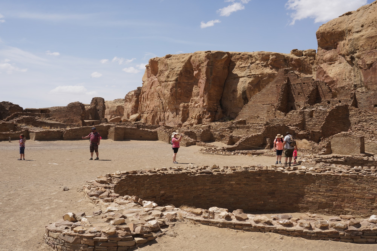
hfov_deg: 46.4
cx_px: 188
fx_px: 440
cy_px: 126
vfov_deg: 31.9
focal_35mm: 42
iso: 100
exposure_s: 1/100
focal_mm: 42
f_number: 16
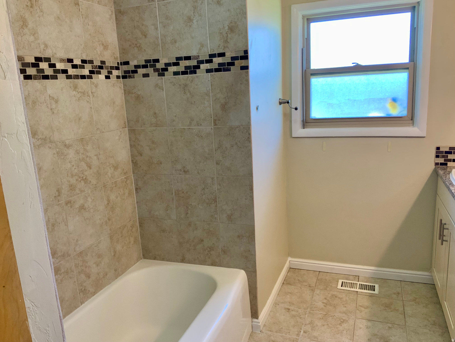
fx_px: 381
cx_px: 228
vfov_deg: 48.2
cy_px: 171
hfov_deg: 61.7
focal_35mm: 29
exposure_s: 1/60
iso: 80
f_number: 1.8
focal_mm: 3
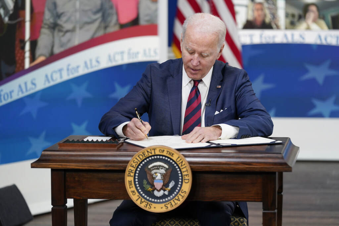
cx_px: 170
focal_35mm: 146
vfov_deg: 9.4
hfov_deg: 14.1
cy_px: 113
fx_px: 1375
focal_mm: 146
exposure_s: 1/200
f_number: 3.5
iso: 1600
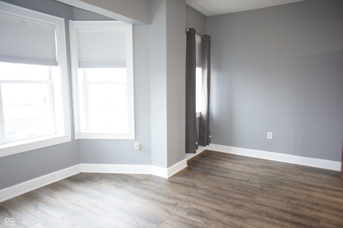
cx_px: 172
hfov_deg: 73.8
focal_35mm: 24
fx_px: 229
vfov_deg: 53.1
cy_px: 114
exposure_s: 1/60
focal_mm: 16
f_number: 2.8
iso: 1000
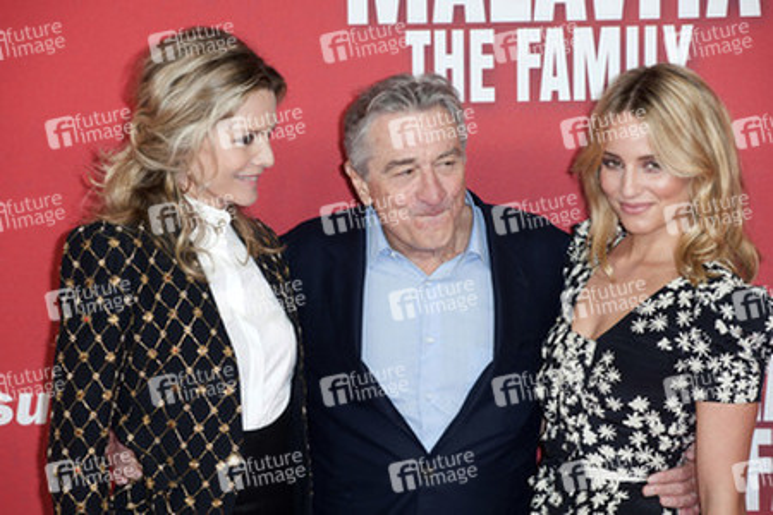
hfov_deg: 17.1
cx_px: 386
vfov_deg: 11.4
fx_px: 2576
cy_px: 258
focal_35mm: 120
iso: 800
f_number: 6.3
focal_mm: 120
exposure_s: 1/250
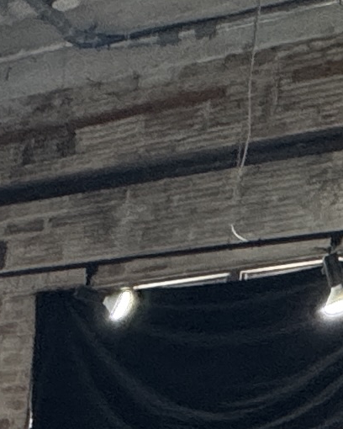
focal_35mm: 108
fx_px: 1370
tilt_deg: -12.2
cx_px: -521
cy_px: 920
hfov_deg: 11.4
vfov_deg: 14.2
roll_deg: -1.5
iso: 250
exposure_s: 1/120
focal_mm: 2.22
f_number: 2.2
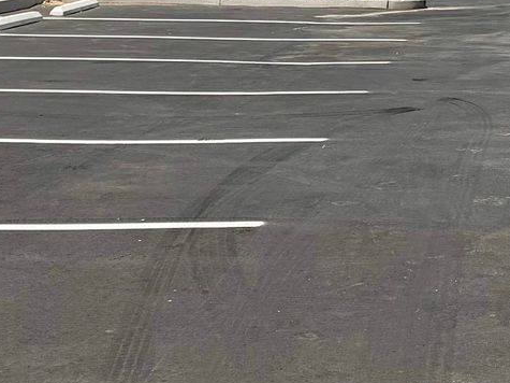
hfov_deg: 19.2
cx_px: 595
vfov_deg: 14.7
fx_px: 1429
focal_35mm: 97
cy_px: -84
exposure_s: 1/8130
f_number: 1.78
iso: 80
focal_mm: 6.76
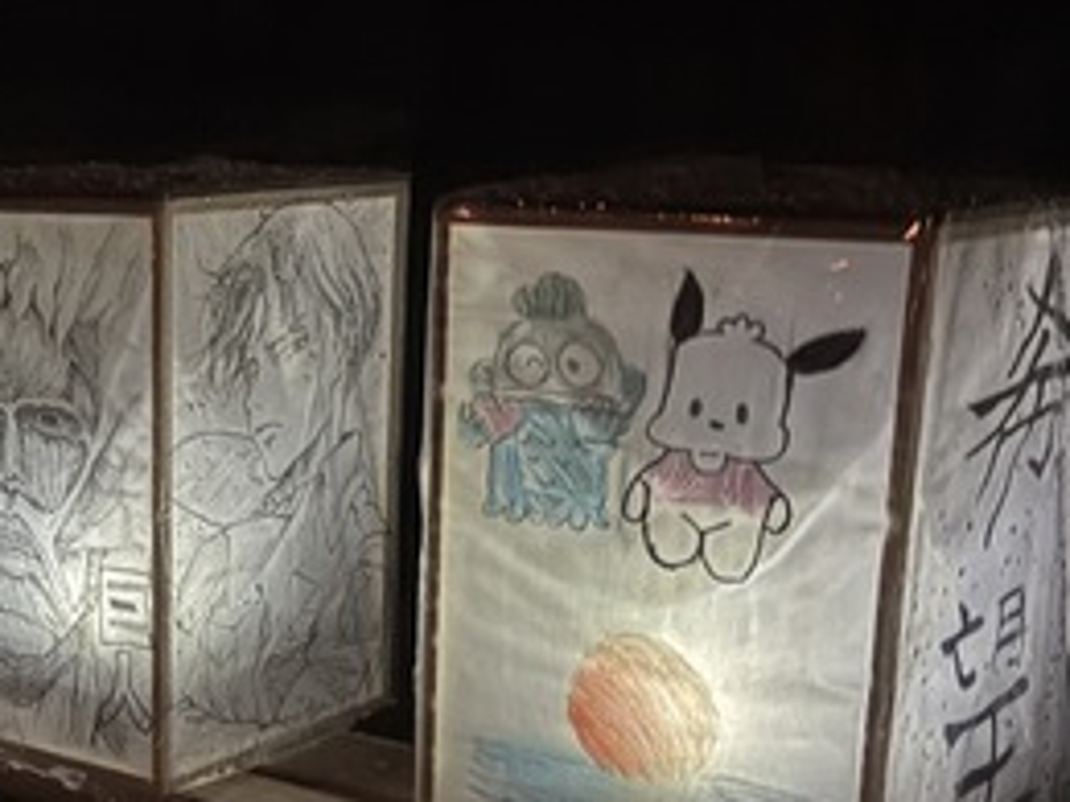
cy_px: 654
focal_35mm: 64
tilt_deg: -13.6
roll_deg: -2.3
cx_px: 70
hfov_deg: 28.8
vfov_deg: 22.6
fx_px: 1978
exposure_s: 1/15
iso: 640
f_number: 1.6
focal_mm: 5.96
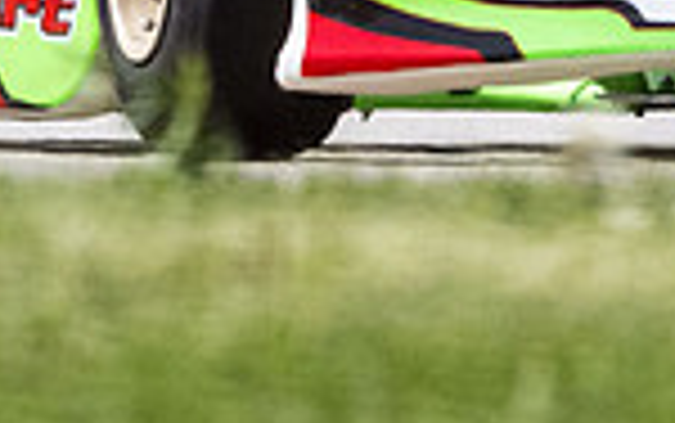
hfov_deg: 0.6
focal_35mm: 3296
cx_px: 724
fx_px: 60678
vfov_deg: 0.4
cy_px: -485
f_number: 11
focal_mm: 500
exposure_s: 1/2000
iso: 1600
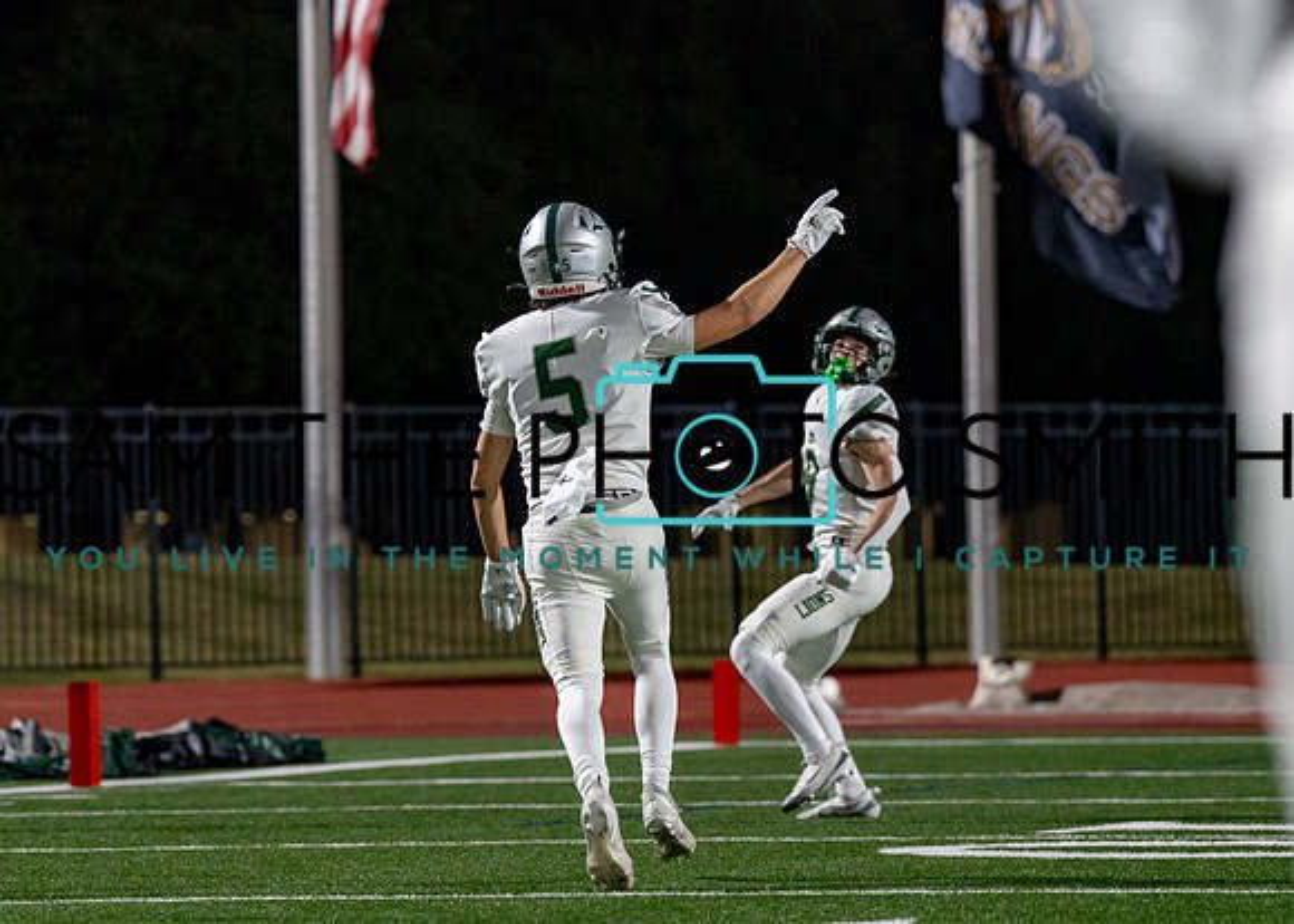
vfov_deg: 6.0
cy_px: 227
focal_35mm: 238
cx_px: 495
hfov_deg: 8.5
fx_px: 8736
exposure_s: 1/1000
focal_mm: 128
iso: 1600
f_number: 2.8
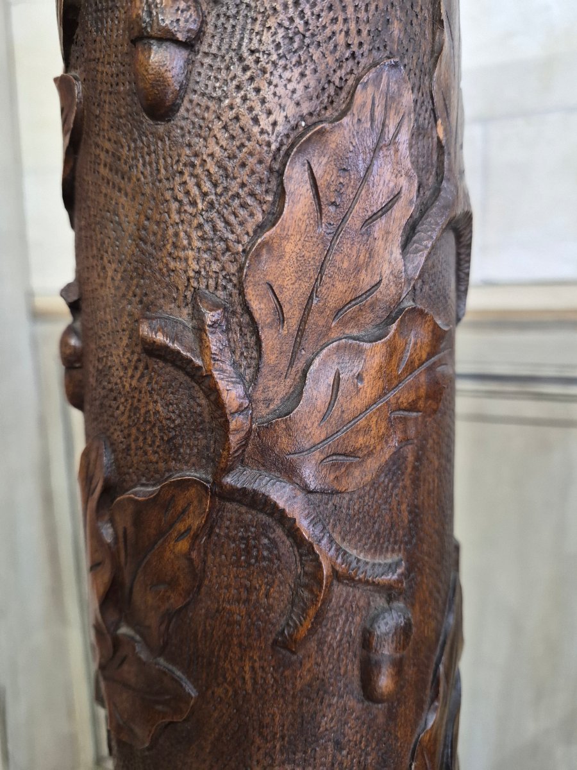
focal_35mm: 23
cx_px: 288
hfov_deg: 58.9
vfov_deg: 73.9
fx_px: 511
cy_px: 385
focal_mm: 5.4
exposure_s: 1/100
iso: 800
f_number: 1.8
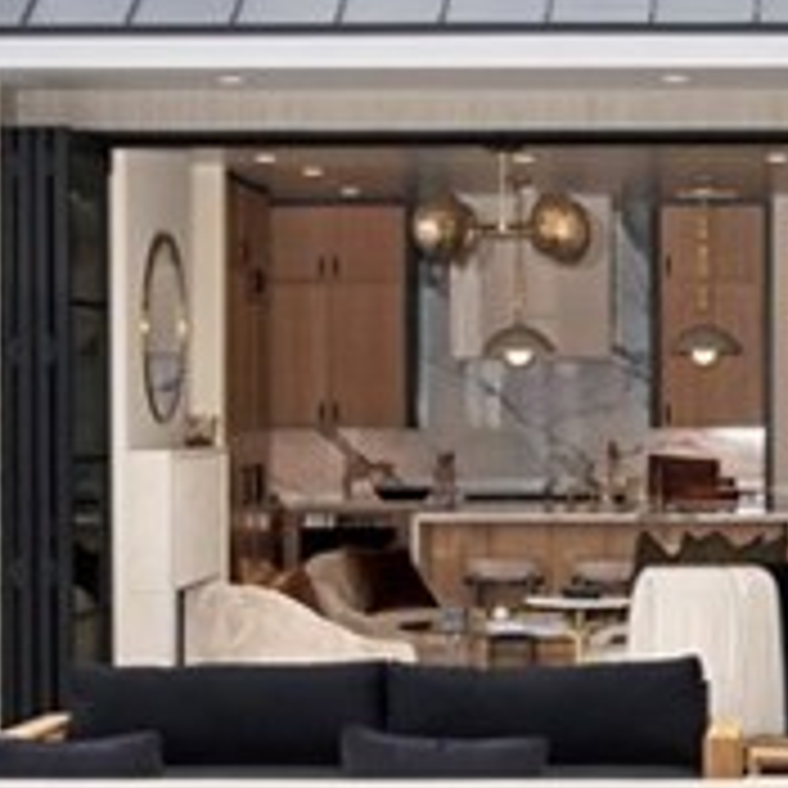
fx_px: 3065
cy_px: 270
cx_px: 671
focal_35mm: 119
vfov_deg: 14.6
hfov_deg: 14.5
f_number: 9
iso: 100
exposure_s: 1/250
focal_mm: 24
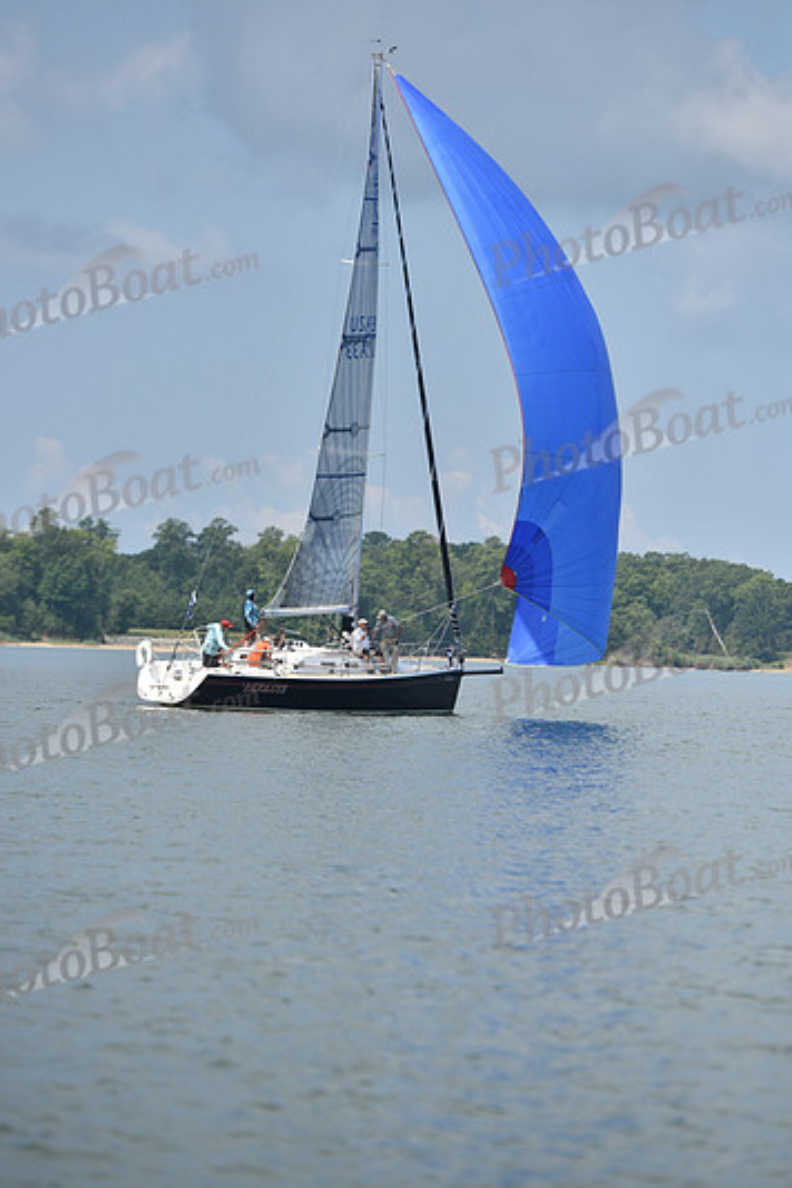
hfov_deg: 8.4
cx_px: 375
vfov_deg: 12.6
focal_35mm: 163
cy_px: 583
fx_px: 5379
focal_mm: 150
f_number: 3.5
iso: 320
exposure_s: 1/8000
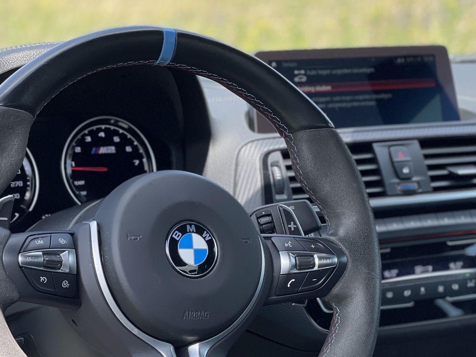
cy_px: 247
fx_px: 1238
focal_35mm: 90
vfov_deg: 16.4
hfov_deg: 21.8
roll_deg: -0.2
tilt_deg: -11.8
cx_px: 220
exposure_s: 1/265
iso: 25
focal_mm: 6
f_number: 2
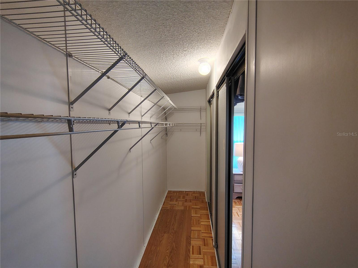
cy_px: 134
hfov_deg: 94.5
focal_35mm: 16
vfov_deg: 78.1
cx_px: 179
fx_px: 165
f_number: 2.2
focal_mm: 2.13
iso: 383
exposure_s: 1/24
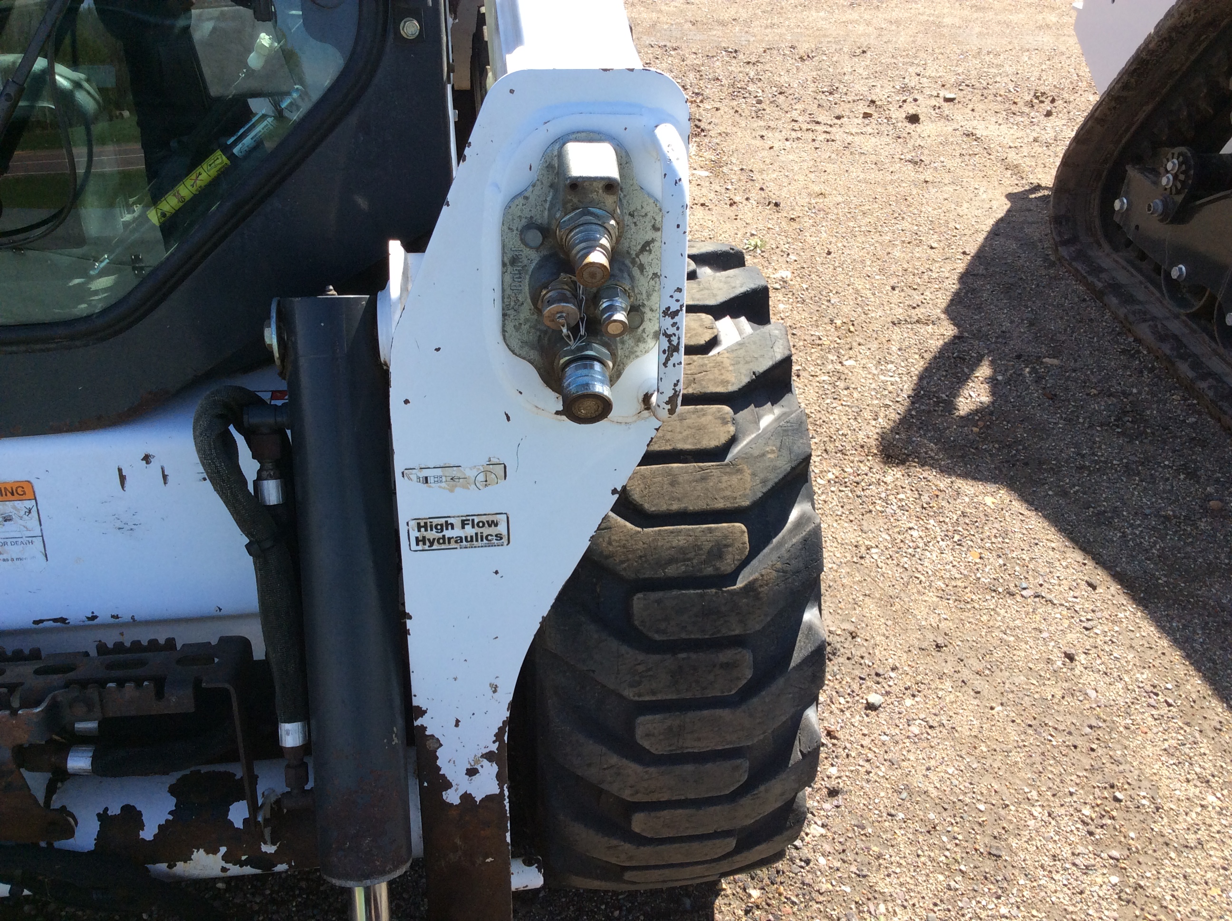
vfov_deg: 44.1
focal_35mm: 32
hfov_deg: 56.9
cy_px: 460
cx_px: 616
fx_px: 1137
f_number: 2.4
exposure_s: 1/596
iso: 32
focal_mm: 3.3
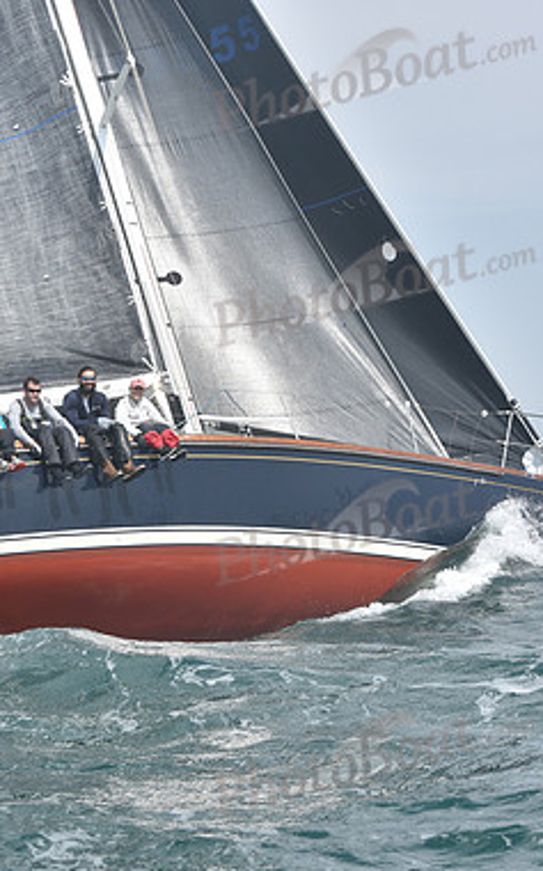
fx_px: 2585
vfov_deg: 19.1
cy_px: 439
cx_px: 96
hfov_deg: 11.9
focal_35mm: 109
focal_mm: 70
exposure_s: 1/800
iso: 320
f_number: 11
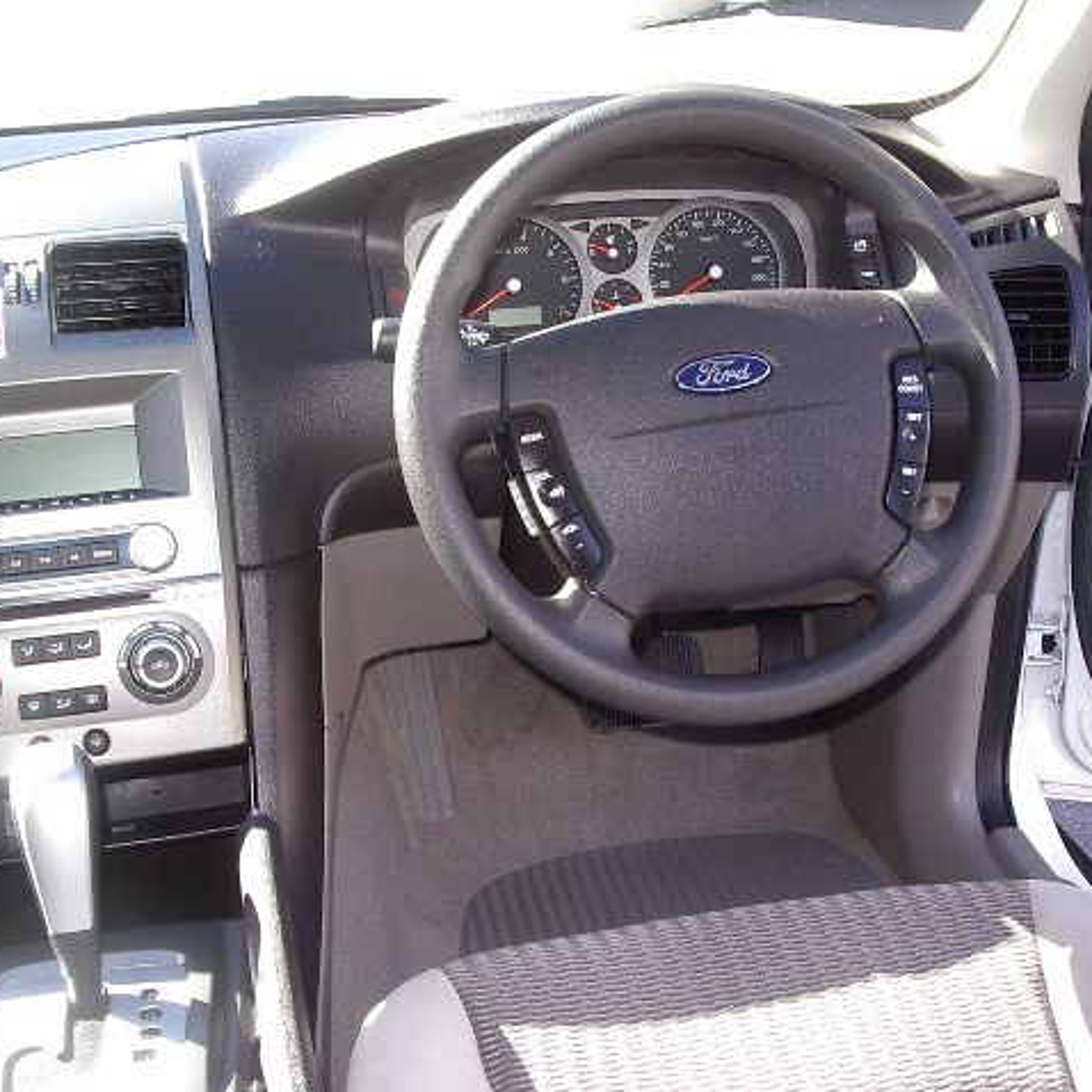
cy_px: 546
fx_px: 1606
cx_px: 605
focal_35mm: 45
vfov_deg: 37.6
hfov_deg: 37.5
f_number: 4.8
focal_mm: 5.8
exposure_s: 1/60
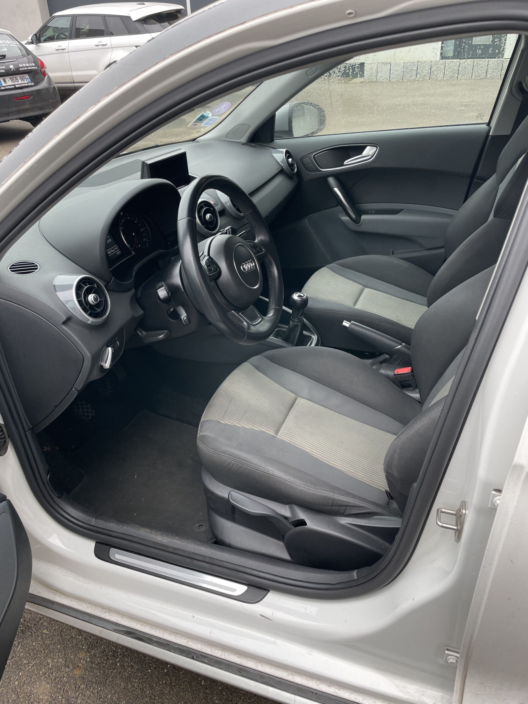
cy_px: 352
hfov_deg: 53.1
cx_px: 264
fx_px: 529
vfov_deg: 67.3
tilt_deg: -29.9
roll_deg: +3.3
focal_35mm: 26
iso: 50
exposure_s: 1/121
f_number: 1.6
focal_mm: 4.2
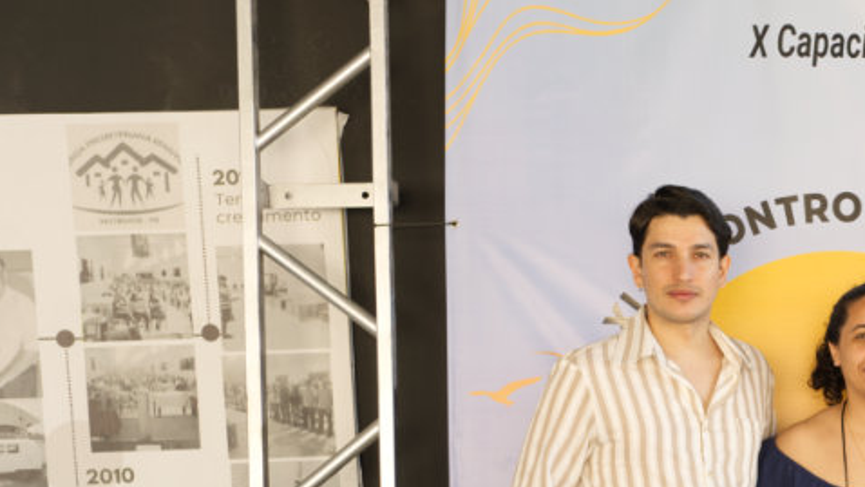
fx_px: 2110
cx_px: 1028
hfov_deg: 21.6
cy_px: 535
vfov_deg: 12.9
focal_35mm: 92
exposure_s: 1/100
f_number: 4
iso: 320
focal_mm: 35
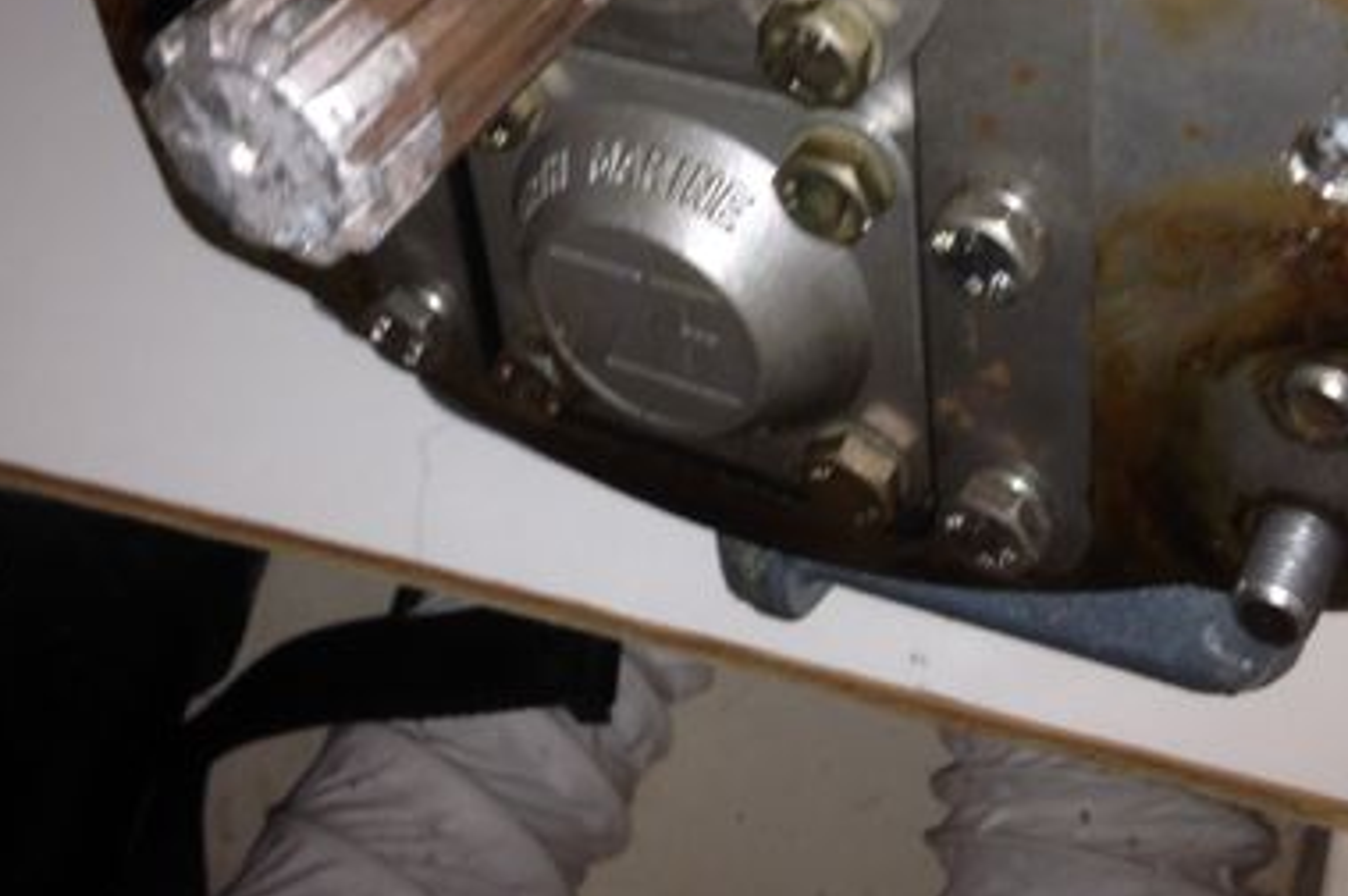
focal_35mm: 58
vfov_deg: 22.7
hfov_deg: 34.5
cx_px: 669
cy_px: 57
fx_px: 2170
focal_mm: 4.12
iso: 50
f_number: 2.4
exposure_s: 1/22
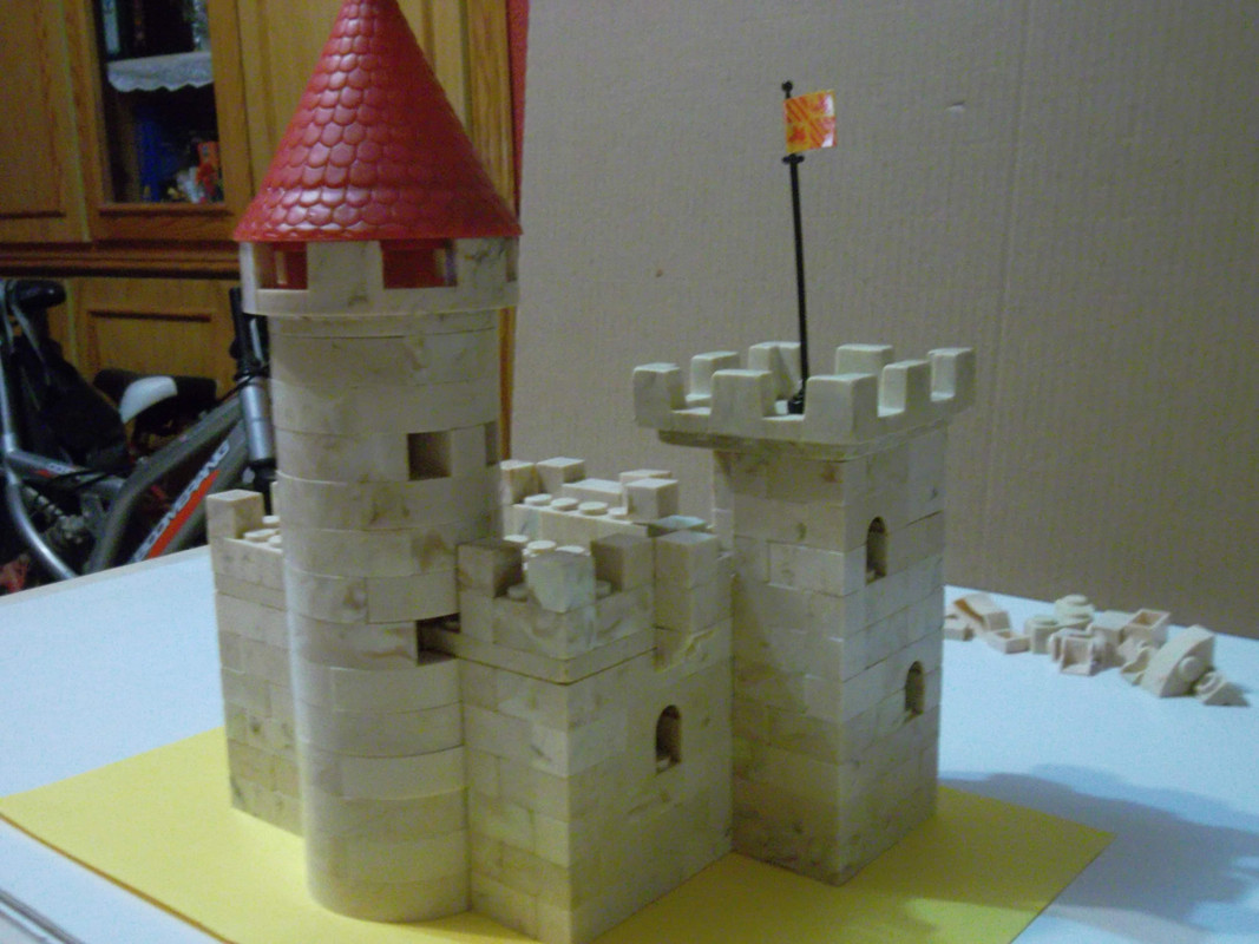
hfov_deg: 50.1
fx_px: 1346
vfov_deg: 38.7
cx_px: 630
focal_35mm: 37
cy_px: 472
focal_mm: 6.6
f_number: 4
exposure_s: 1/4.5
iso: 640
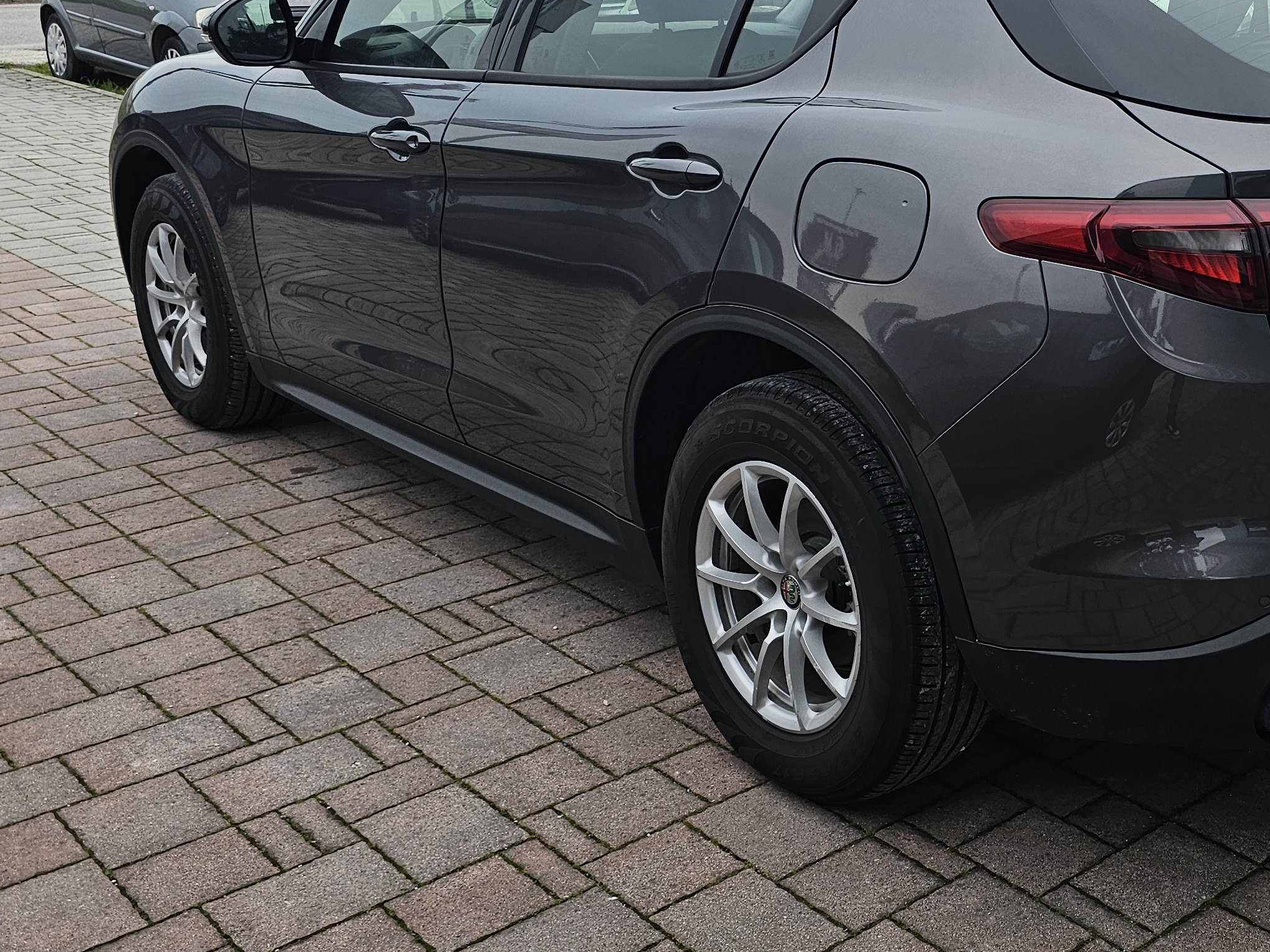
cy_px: 368
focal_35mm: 45
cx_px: 1074
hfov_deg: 39.8
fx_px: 1651
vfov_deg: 32.1
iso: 40
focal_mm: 6.3
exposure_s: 1/180
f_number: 1.7
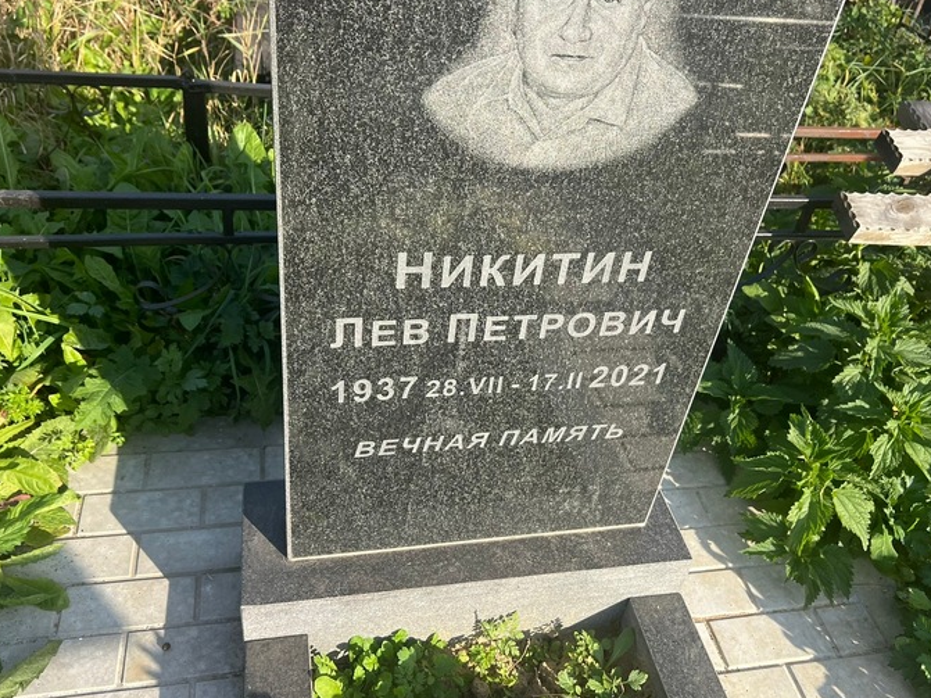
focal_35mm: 31
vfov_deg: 45.4
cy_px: 327
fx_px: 834
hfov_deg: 58.3
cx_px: 481
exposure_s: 1/2123
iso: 50
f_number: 1.5
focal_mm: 5.7
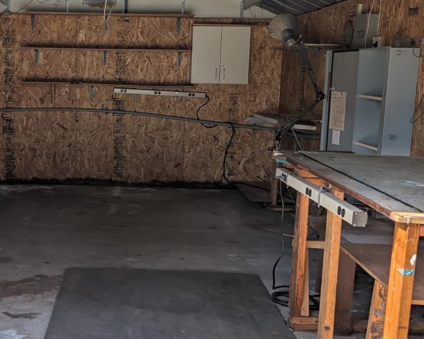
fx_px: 577
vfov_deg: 32.7
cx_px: 112
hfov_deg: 39.4
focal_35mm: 46
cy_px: 157
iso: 18
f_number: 1.68
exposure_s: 1/320
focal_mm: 6.9
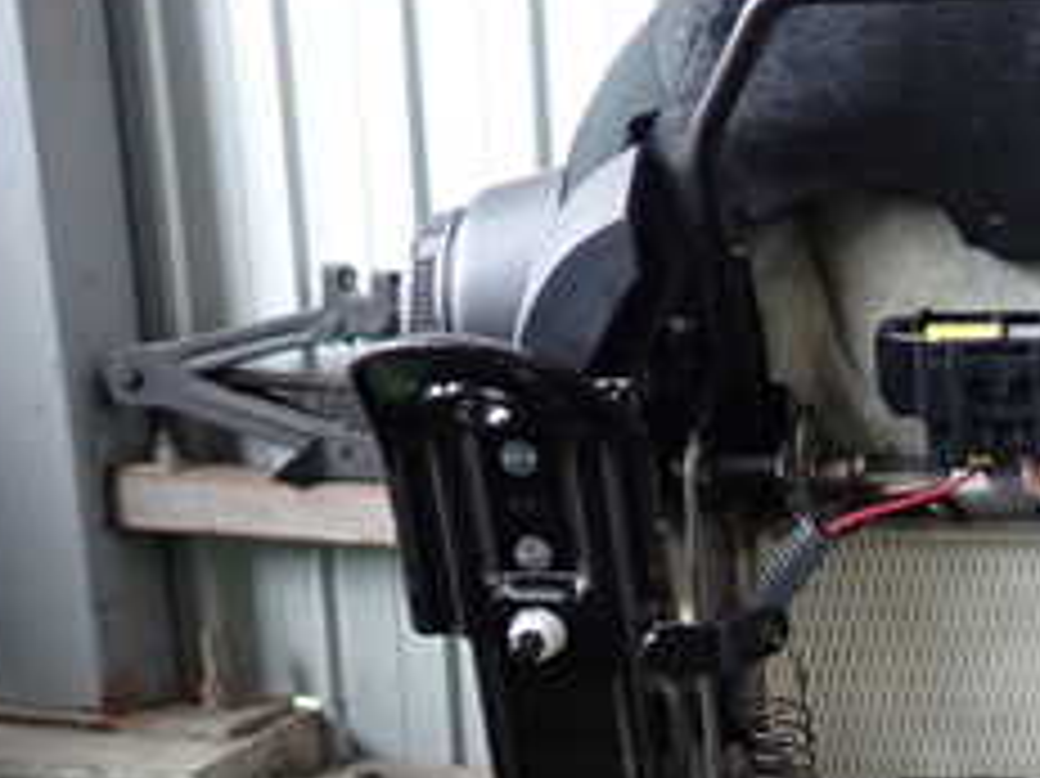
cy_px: 805
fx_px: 1952
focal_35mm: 65
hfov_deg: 26.3
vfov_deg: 21.6
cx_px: 1279
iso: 250
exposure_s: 1/30
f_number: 2
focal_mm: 4.5
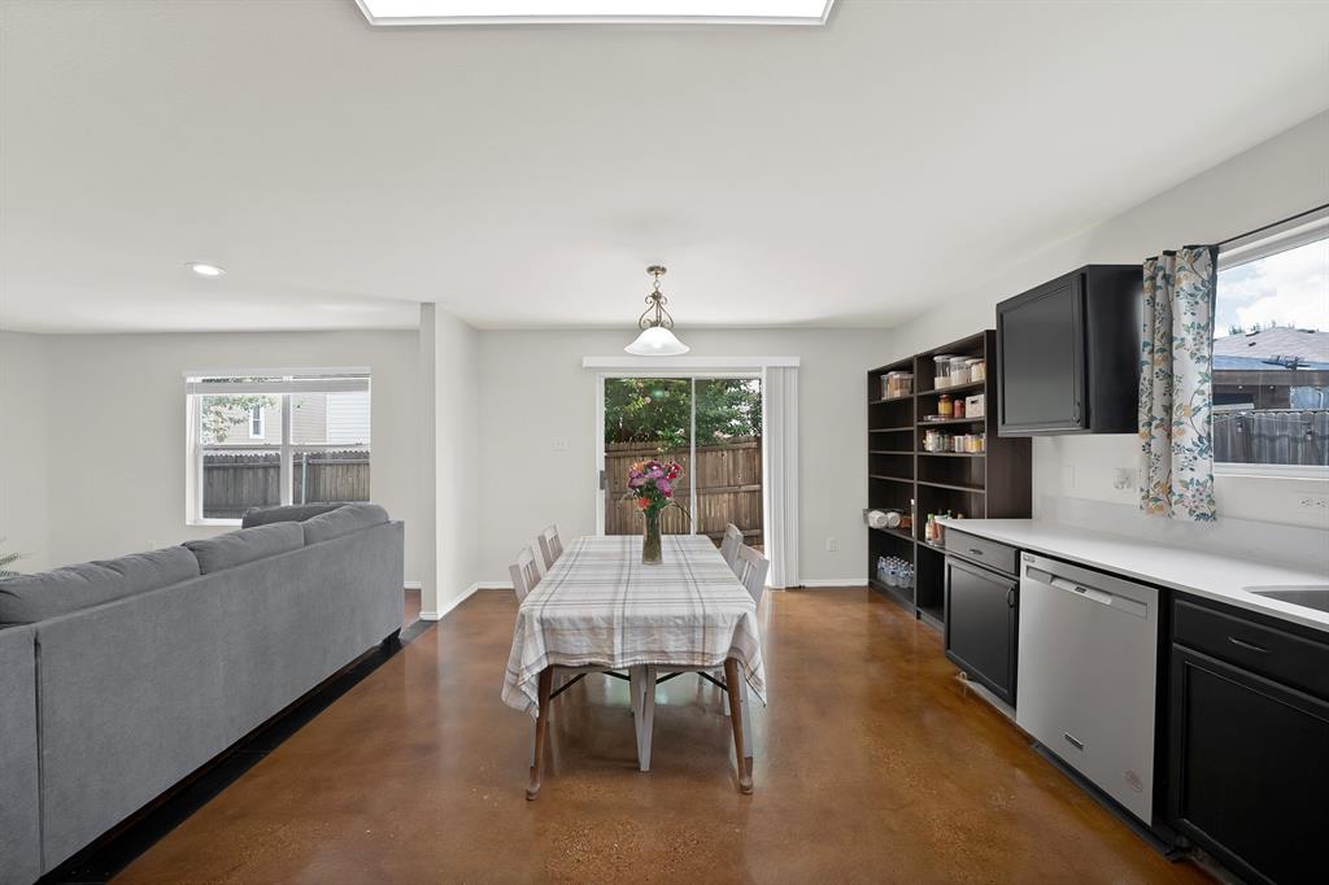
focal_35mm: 12
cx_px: 664
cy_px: 442
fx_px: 443
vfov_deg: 90.0
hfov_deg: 112.6
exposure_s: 1/10
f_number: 9
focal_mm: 12
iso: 640
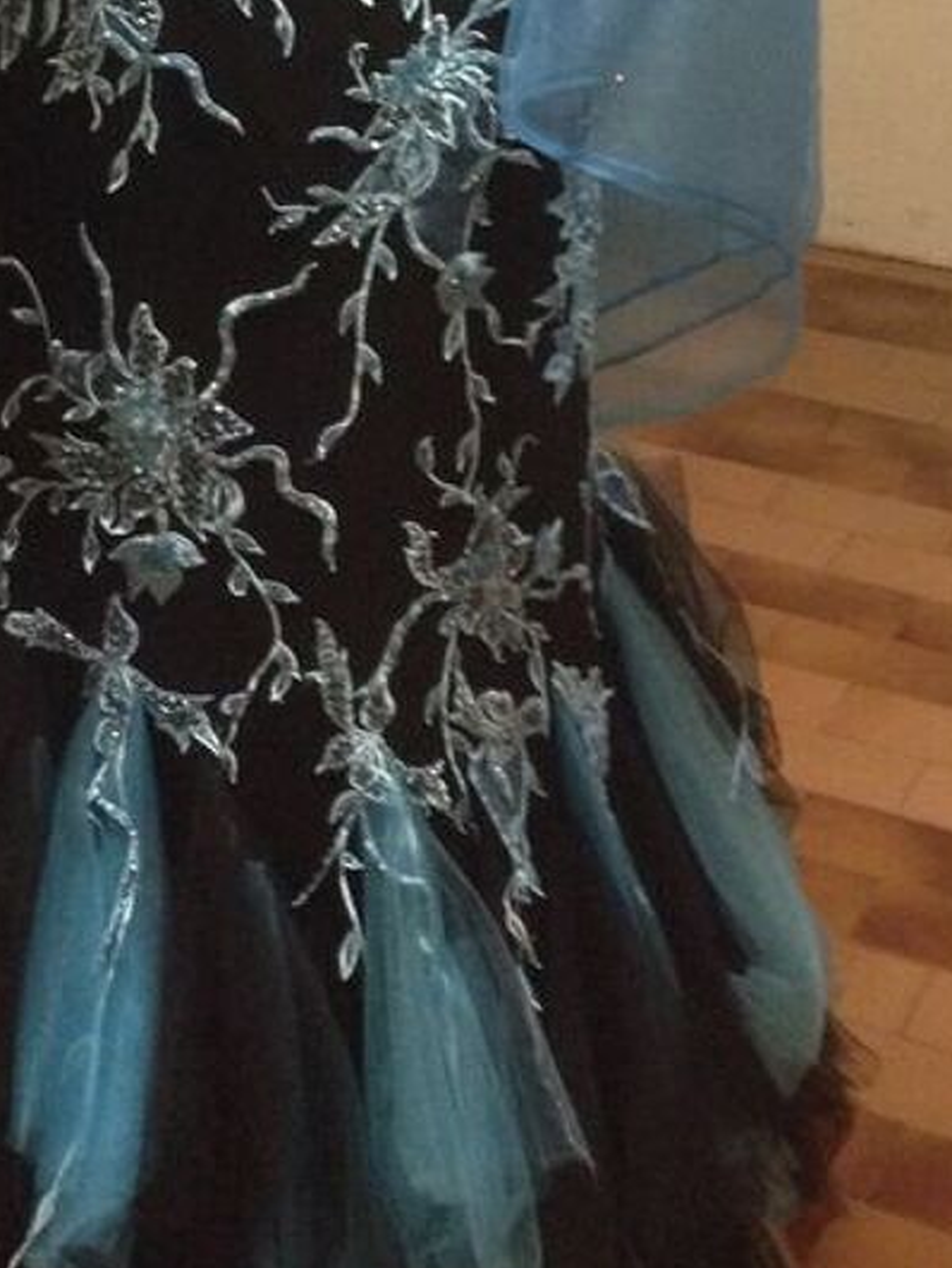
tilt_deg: -17.2
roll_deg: +0.1
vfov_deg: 23.0
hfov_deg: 17.6
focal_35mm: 83
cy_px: 133
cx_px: 187
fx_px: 3041
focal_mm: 4.12
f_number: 2.4
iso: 400
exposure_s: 1/15
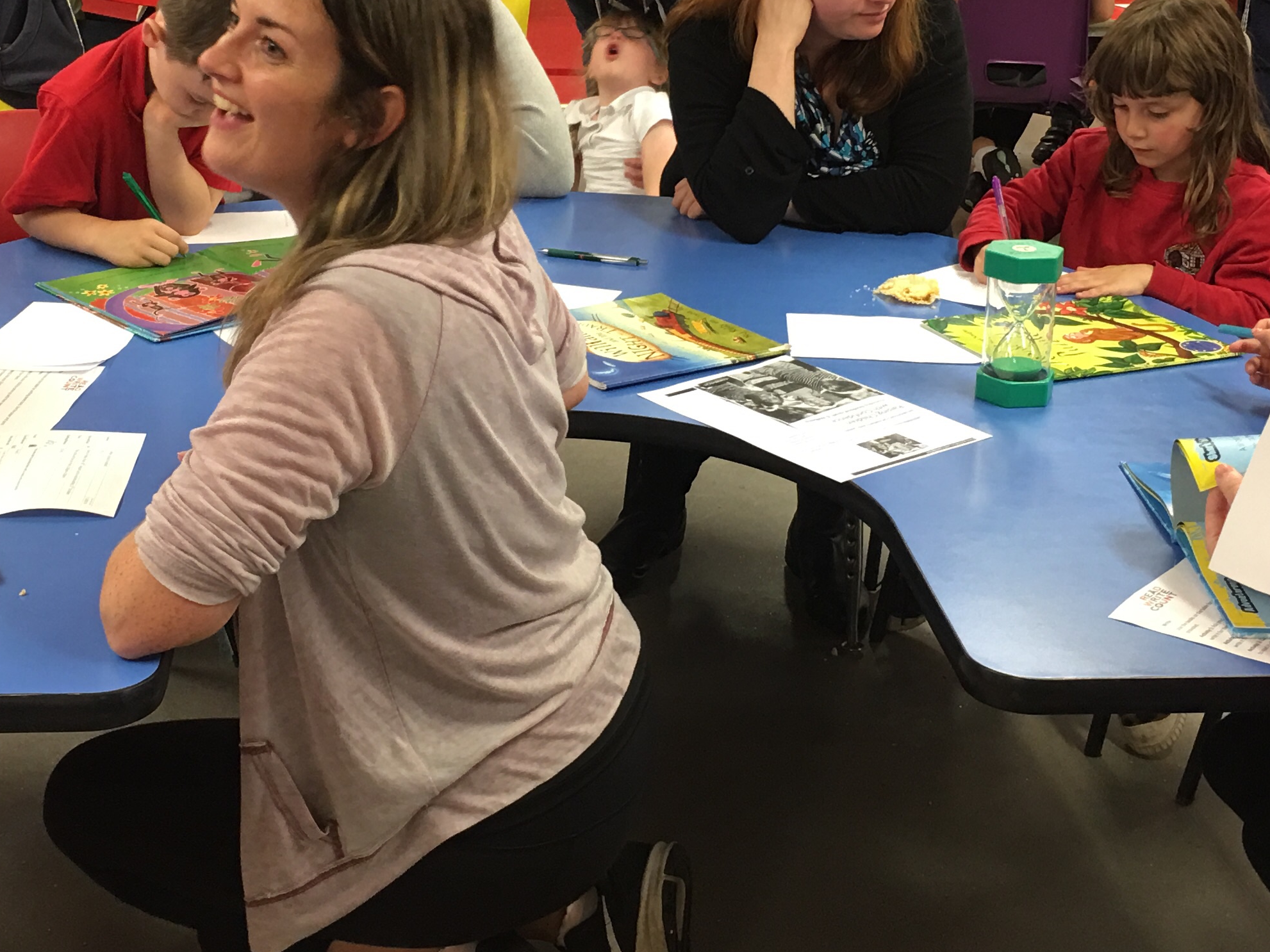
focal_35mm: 59
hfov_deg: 32.7
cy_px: 318
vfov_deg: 24.7
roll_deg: -2.1
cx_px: 606
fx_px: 2164
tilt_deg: -16.6
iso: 50
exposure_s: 1/17
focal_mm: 4.15
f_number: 2.2
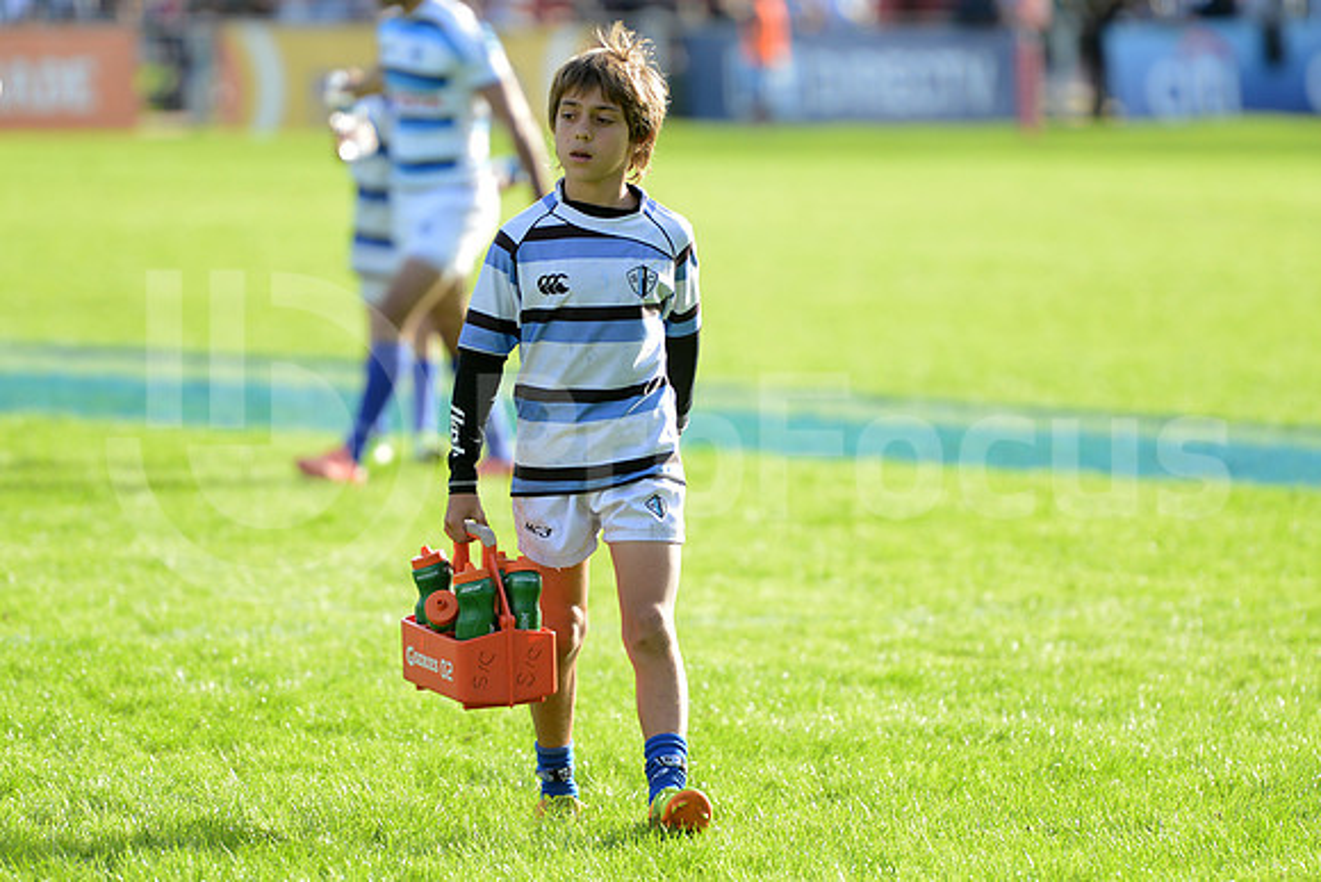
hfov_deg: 7.6
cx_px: 660
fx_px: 9909
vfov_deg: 5.1
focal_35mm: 270
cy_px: 441
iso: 500
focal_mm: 270
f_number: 4
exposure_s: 1/500
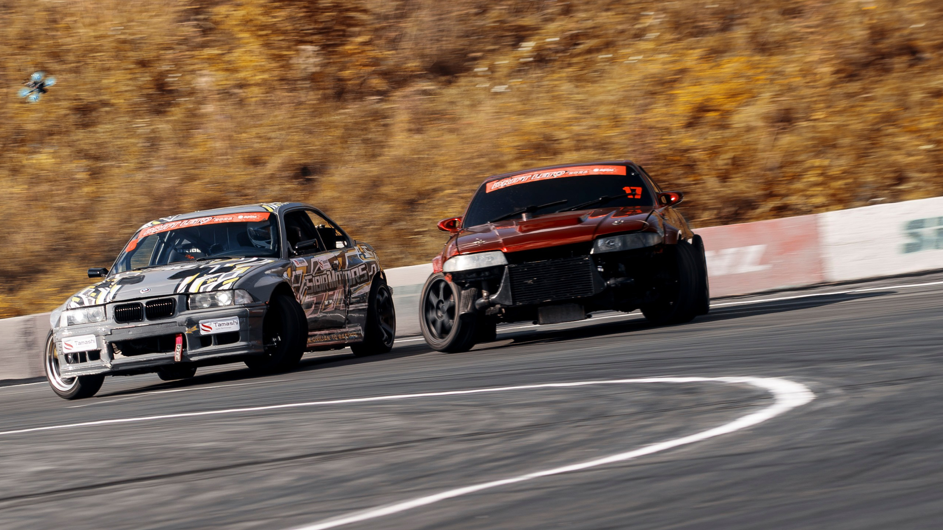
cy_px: 345
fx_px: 9026
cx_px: 249
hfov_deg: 6.0
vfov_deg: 3.4
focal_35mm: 361
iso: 100
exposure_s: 1/125
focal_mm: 150
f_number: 9
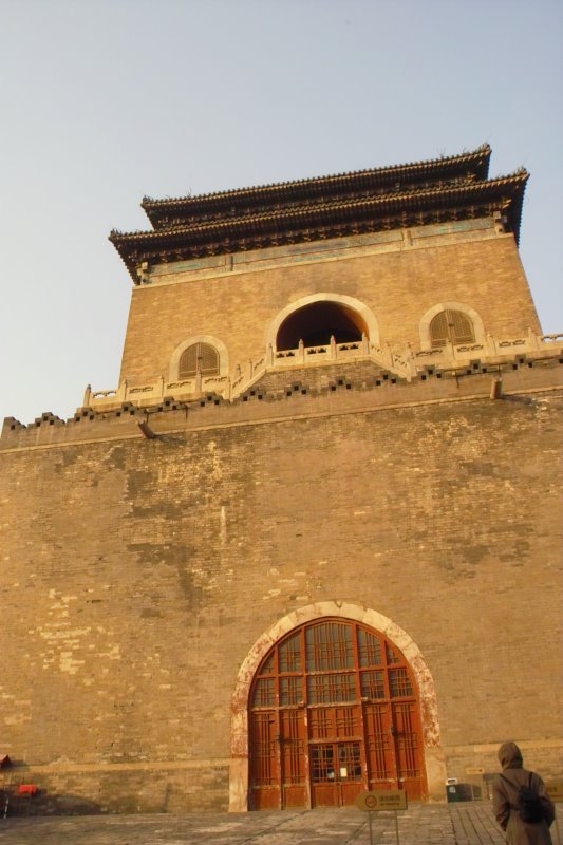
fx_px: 727
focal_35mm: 31
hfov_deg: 42.3
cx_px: 282
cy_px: 422
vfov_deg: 60.3
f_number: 10
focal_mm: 18
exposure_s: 1/250
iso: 400
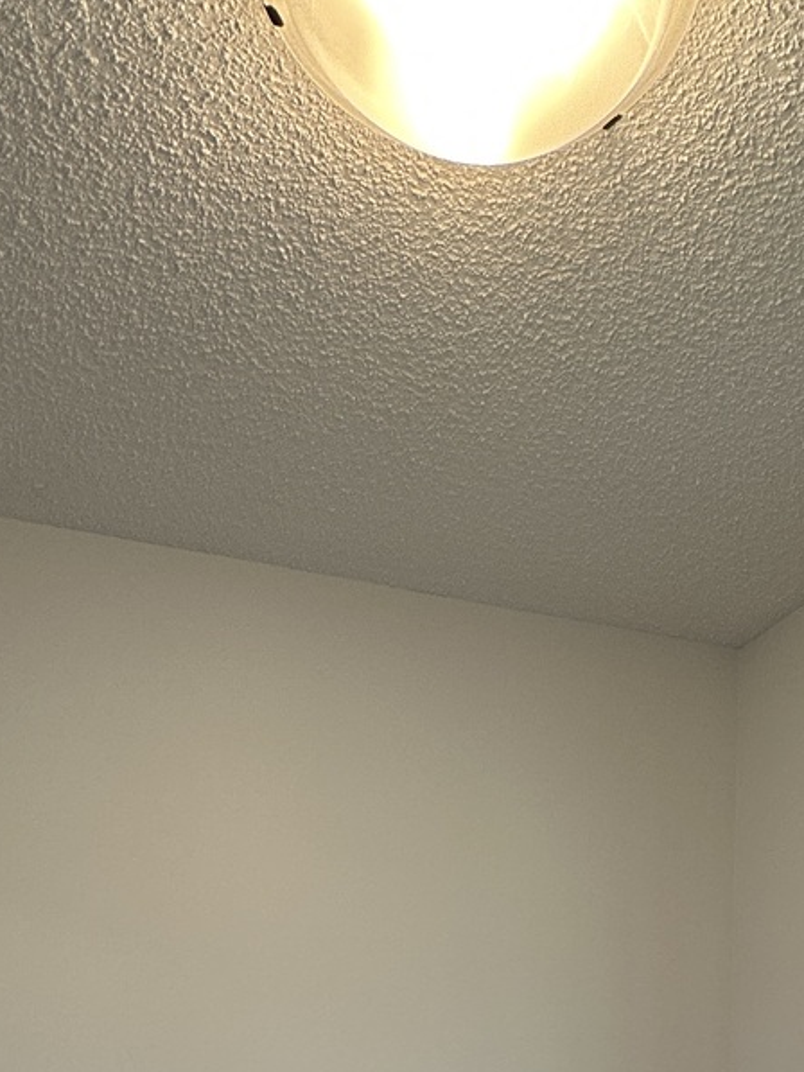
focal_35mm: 36
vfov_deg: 36.5
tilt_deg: -11.0
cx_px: 549
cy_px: 1349
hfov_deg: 39.1
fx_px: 1114
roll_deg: +1.3
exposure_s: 1/120
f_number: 2.2
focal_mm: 2.22
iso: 80
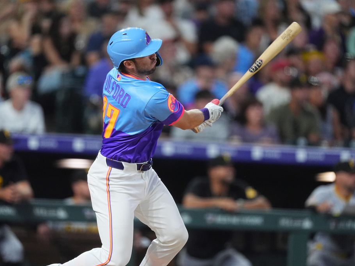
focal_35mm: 652
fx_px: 6685
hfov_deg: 3.0
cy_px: 133
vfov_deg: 2.3
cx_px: 162
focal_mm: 600
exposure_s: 1/1600
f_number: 4
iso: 4000
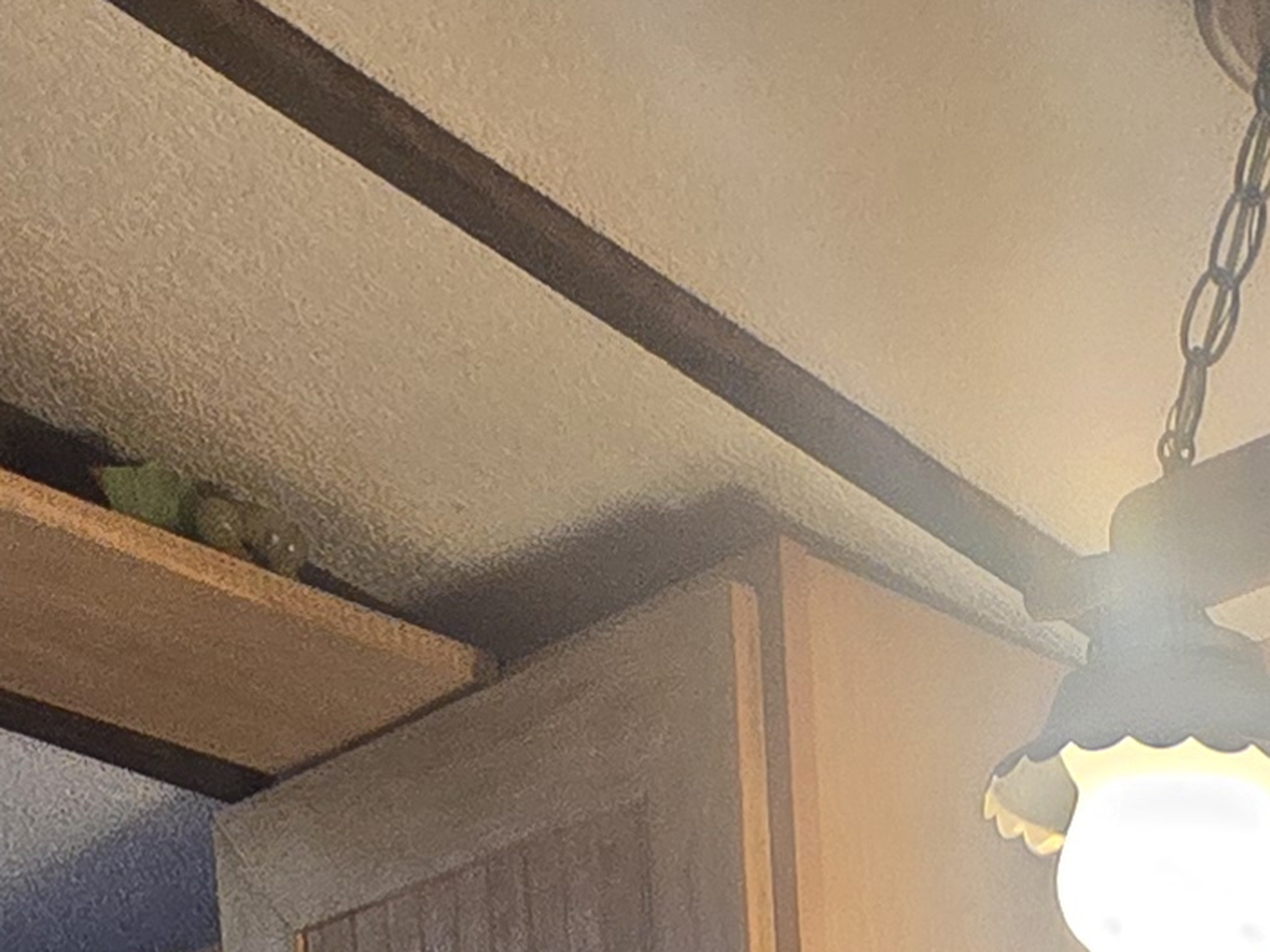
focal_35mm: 74
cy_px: 2612
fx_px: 2714
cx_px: 1483
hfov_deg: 24.2
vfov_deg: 12.5
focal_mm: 2.2
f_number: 2.2
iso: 320
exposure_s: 1/60
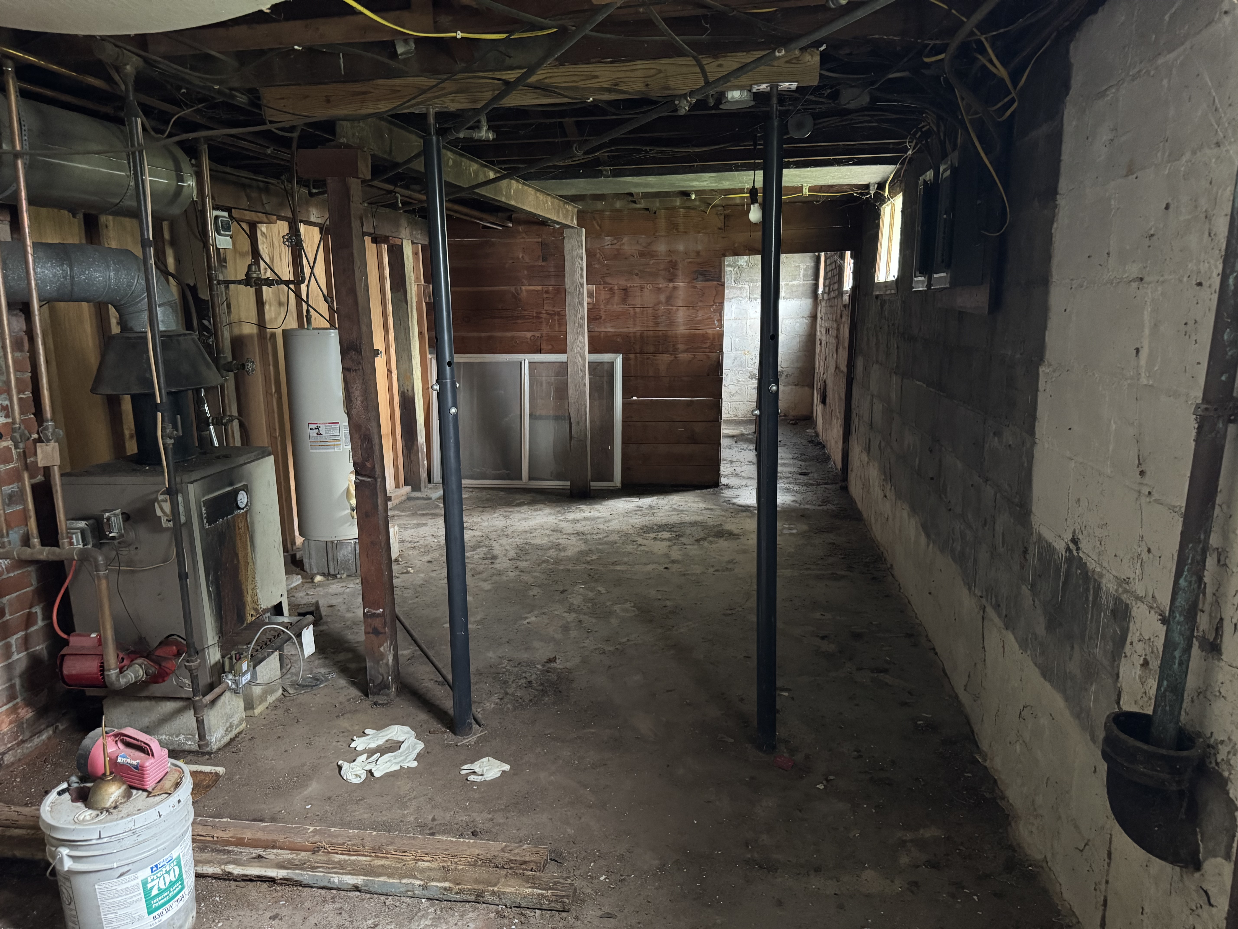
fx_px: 858
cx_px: 619
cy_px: 464
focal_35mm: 24
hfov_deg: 71.6
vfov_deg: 56.8
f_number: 1.78
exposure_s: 1/30
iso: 1000
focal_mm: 6.76
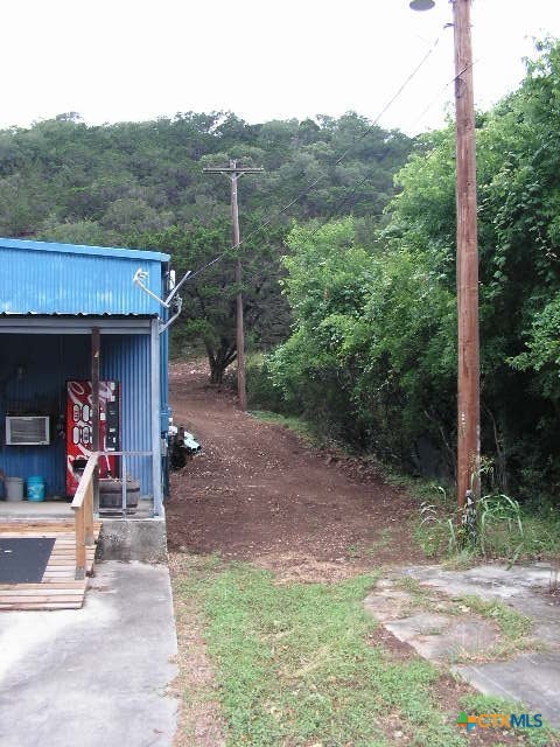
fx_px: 777
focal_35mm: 36
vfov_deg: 51.4
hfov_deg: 39.7
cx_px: 280
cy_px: 374
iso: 50
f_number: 3.2
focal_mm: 6
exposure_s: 1/60
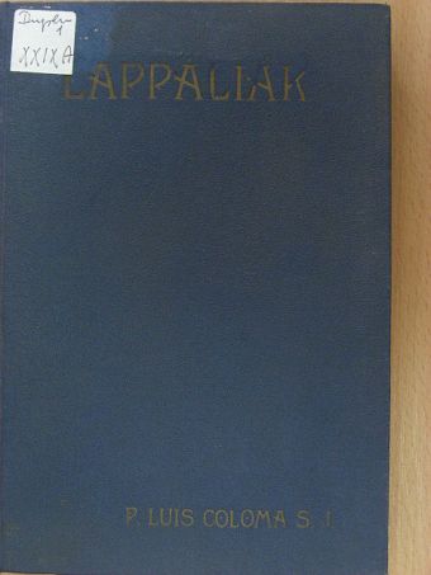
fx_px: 1045
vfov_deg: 30.7
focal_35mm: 63
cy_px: 288
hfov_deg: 23.3
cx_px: 216
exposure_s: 1/12.8
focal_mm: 10.5
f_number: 3.5
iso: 200
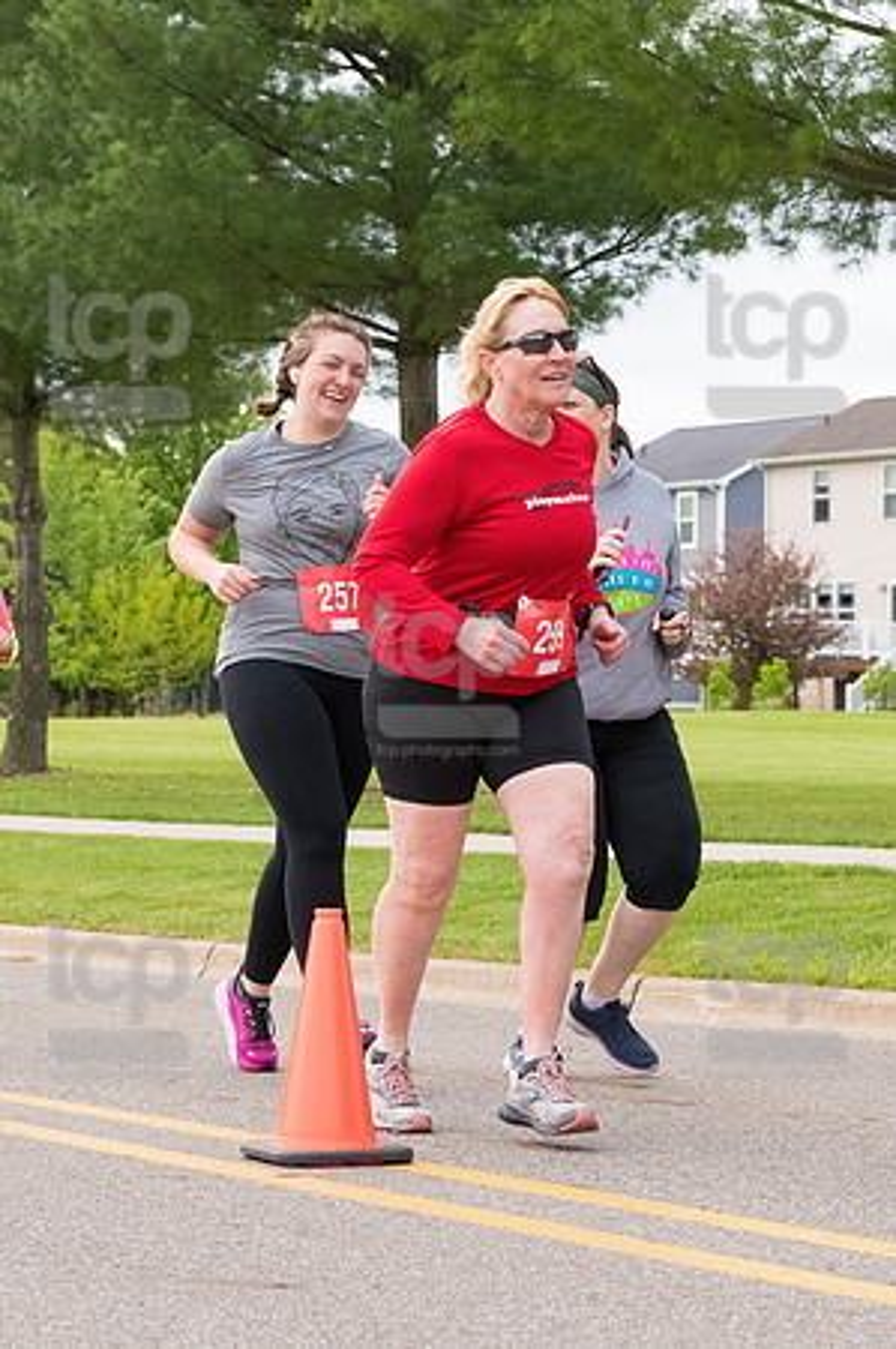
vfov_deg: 17.5
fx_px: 4378
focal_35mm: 117
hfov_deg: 11.7
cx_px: 448
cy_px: 674
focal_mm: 78
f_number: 7.1
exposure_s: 1/1600
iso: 4000
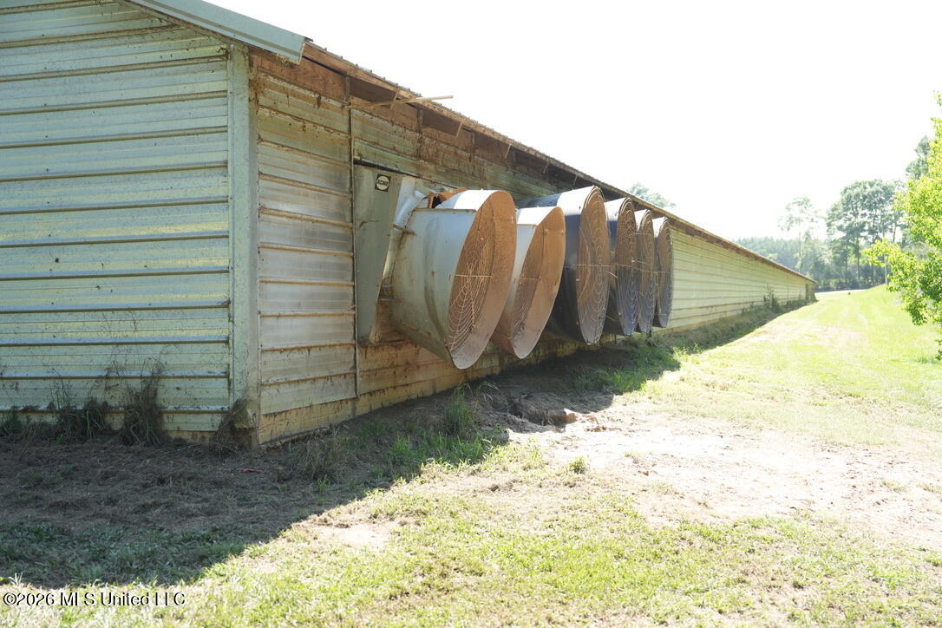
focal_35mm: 41
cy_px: 314
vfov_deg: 32.6
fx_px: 1073
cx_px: 471
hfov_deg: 47.4
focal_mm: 41
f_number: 3.5
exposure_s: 1/800
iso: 500
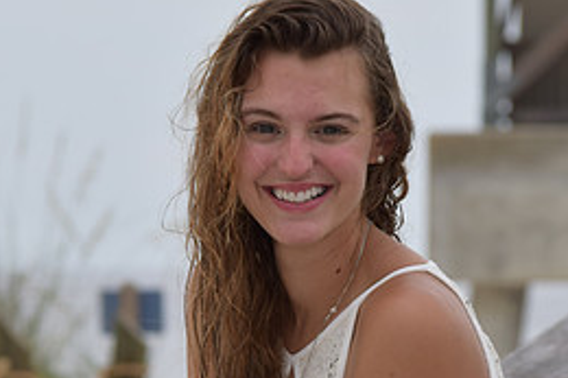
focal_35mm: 418
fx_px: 6593
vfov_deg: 3.3
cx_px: 274
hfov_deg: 4.9
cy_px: 369
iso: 100
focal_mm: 125
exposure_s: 1/200
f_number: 8
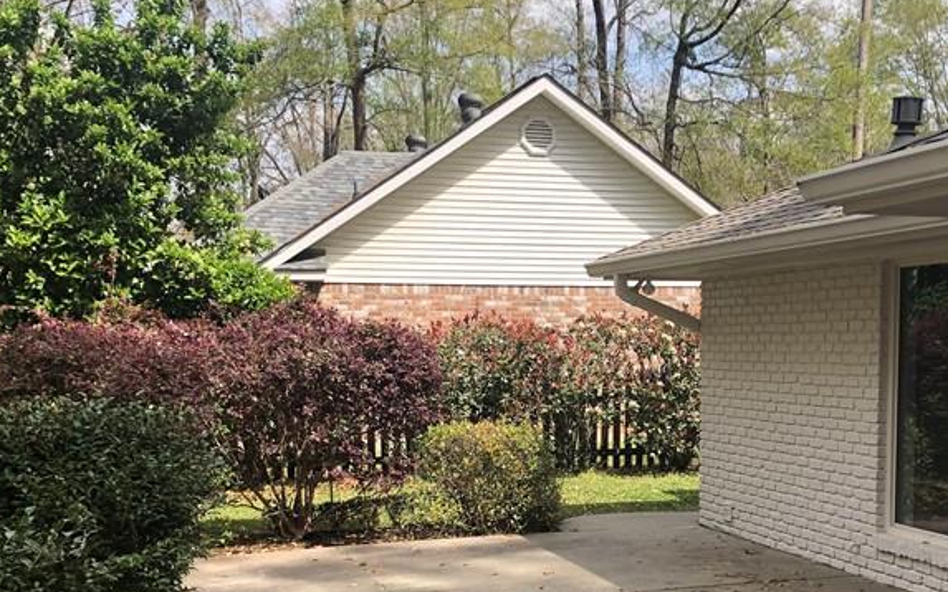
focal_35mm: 53
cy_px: 521
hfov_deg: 37.7
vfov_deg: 23.8
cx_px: 649
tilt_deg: -6.0
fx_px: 1369
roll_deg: +0.3
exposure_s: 1/736
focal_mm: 3.99
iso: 20
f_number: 1.8
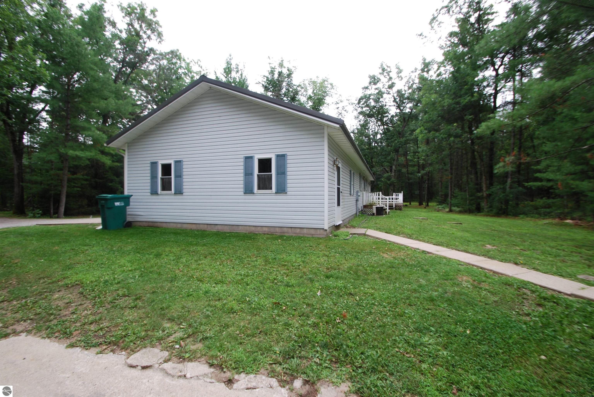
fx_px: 248
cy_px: 198
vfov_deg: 77.5
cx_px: 297
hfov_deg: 100.3
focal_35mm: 15
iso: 140
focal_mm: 10
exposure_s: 1/125
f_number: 5.6
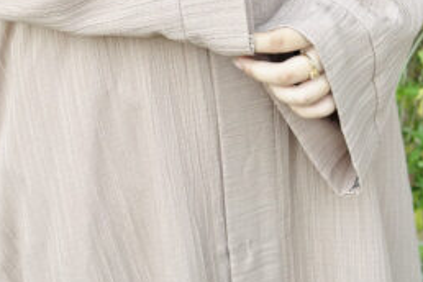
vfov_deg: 12.9
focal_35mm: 103
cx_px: 189
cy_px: -58
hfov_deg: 19.8
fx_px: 1210
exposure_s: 1/69
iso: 125
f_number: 1.78
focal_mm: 6.86
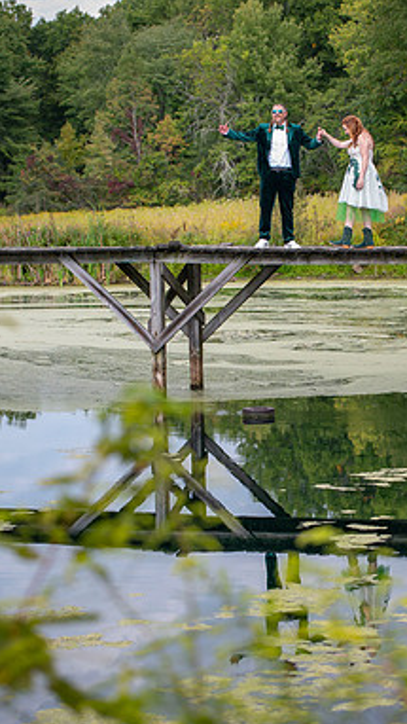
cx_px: 307
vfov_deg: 19.1
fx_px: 2148
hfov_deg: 10.8
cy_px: 364
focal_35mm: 112
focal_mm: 70
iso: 50
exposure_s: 1/125
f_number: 3.2
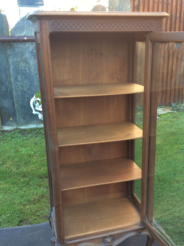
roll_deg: +0.4
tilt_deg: -20.2
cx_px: 115
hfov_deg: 34.1
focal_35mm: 42
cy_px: 137
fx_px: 298
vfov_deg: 44.8
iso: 40
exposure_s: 1/50
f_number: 2.4
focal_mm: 3.3
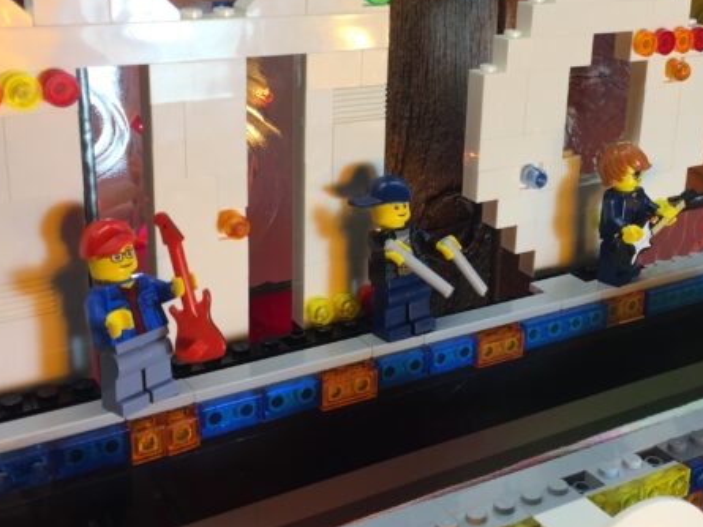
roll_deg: -1.6
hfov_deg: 37.9
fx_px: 1016
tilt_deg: -13.8
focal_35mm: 50
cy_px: 204
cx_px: 455
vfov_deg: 29.0
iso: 32
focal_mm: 4.15
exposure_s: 1/60
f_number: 2.2
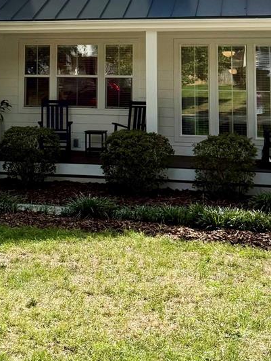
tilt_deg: +5.1
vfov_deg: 26.9
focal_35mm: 69
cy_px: 16
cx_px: 44
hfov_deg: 21.0
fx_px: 720
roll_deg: -1.1
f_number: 1.78
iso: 100
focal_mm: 6.76
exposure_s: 1/2703
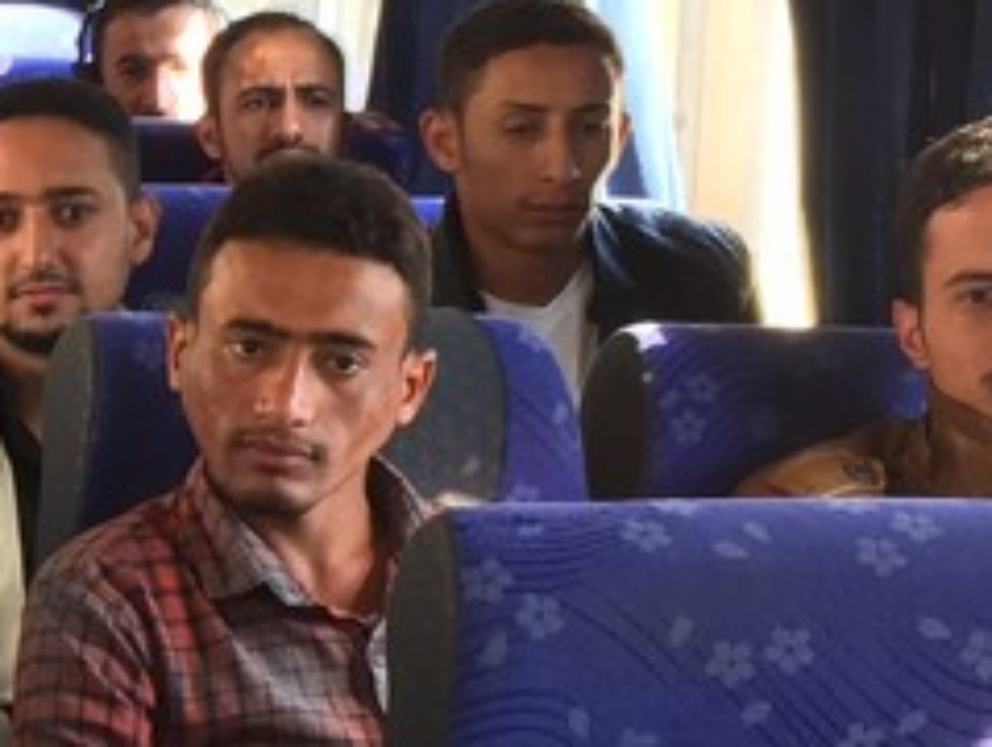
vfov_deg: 12.0
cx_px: -324
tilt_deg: -12.5
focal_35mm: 124
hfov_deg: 15.1
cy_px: 519
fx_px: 3559
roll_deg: -0.1
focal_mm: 4.15
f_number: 2.2
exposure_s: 1/50
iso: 40
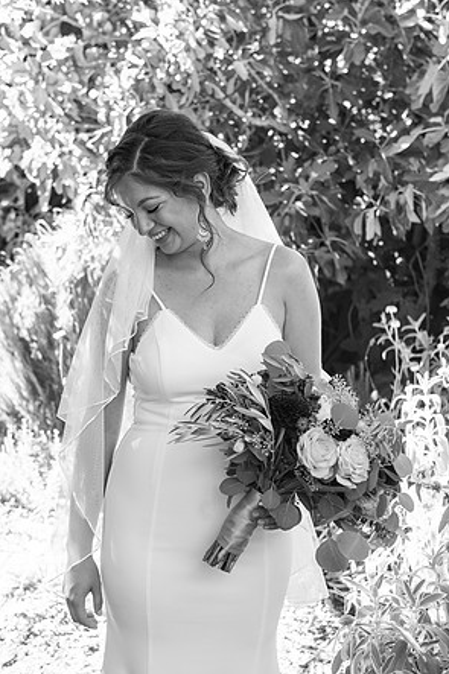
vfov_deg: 31.9
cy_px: 335
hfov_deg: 21.6
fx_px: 1179
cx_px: 224
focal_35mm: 63
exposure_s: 1/160
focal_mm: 62
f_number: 5
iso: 640
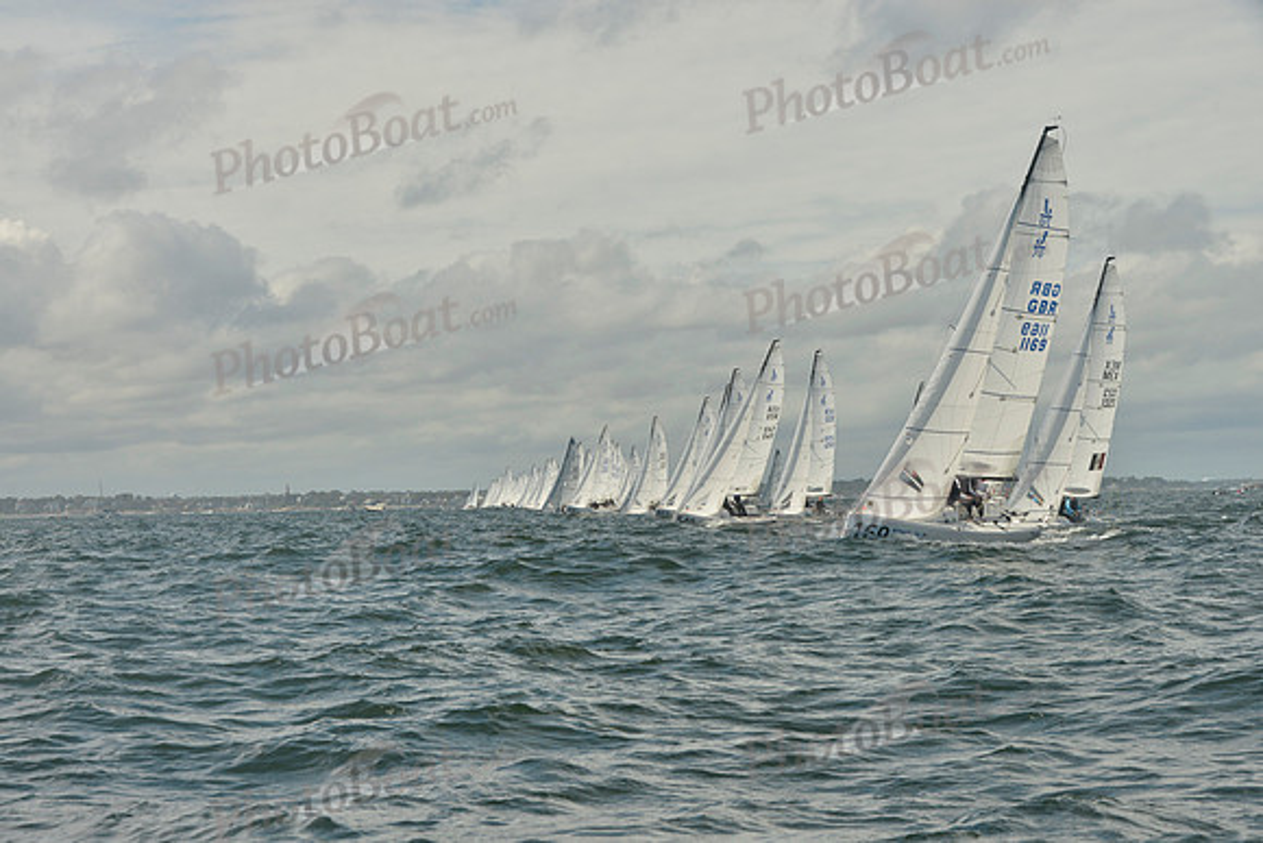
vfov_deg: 19.5
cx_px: 632
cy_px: 422
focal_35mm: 70
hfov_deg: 28.8
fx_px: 2456
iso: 400
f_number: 11
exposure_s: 1/1250
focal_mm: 70
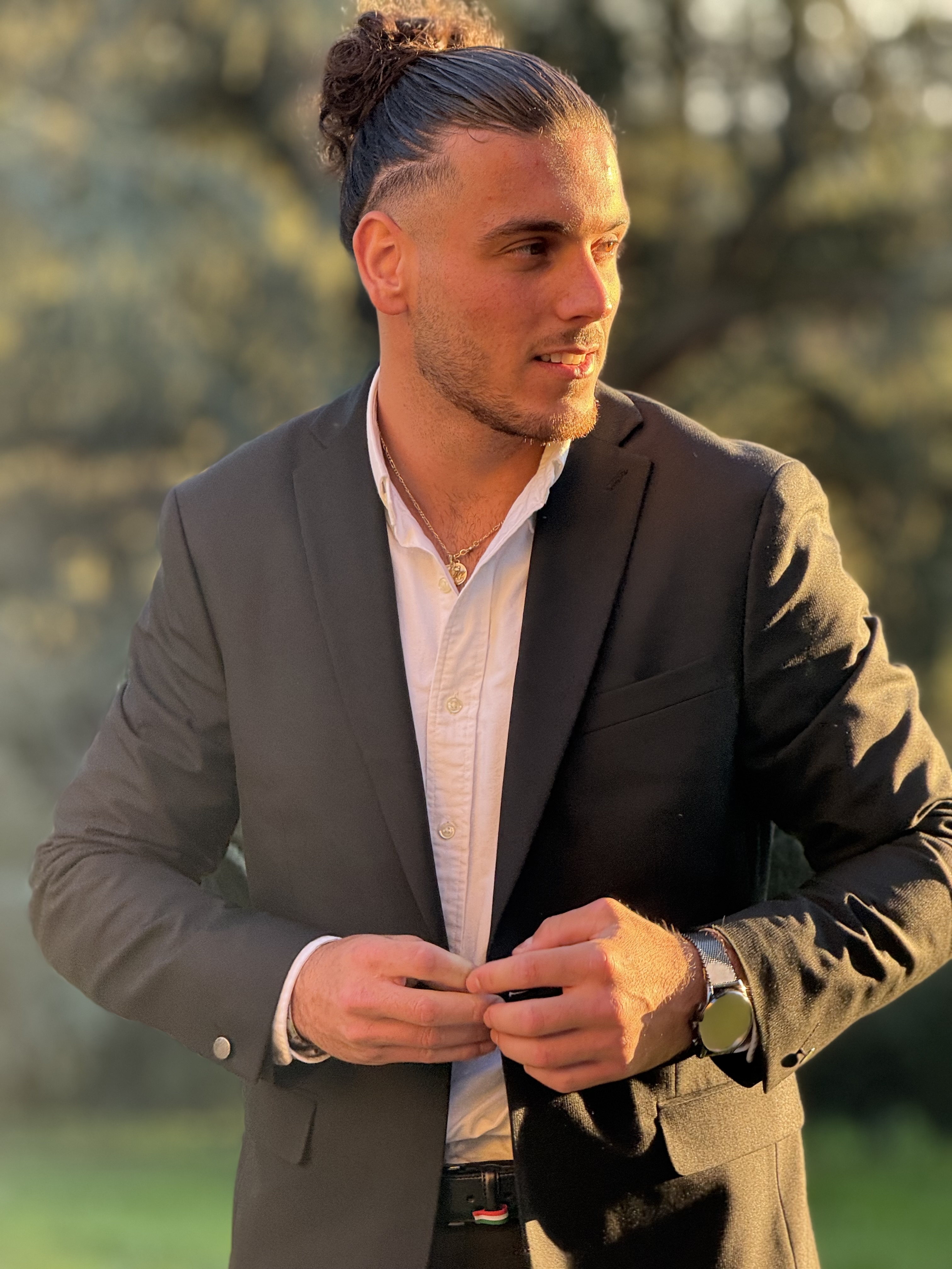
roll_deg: +1.3
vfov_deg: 16.4
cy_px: 634
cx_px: 476
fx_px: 4400
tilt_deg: -5.7
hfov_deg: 12.3
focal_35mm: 120
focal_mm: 15.66
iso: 125
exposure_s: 1/99
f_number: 2.8
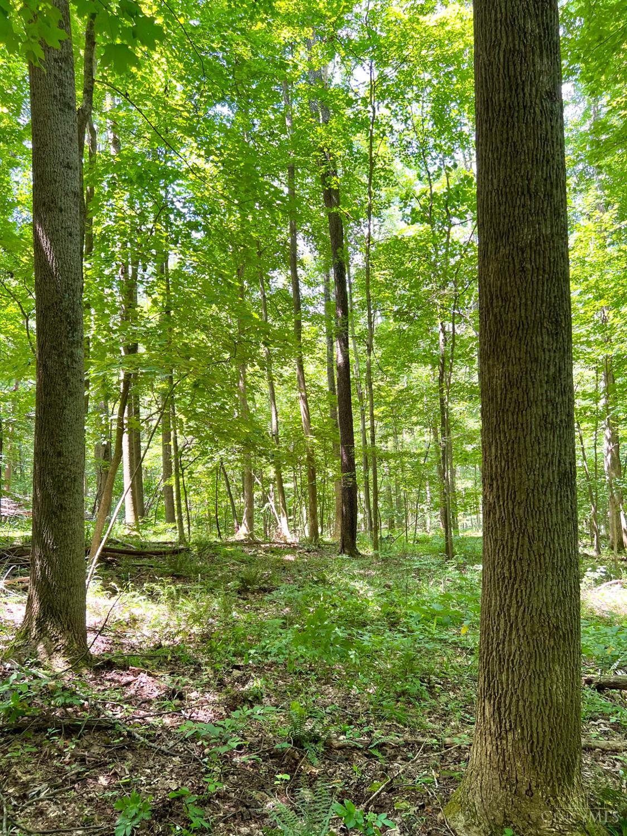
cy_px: 418
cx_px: 314
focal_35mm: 26
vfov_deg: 67.3
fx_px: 628
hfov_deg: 53.1
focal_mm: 5.7
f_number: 1.5
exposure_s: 1/121
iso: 64
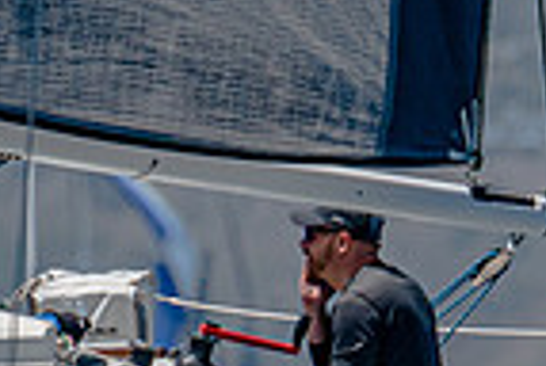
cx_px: 193
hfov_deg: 0.7
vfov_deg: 0.5
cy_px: 581
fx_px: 42646
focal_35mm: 2806
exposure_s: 1/2000
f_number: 5.6
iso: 200
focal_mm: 360
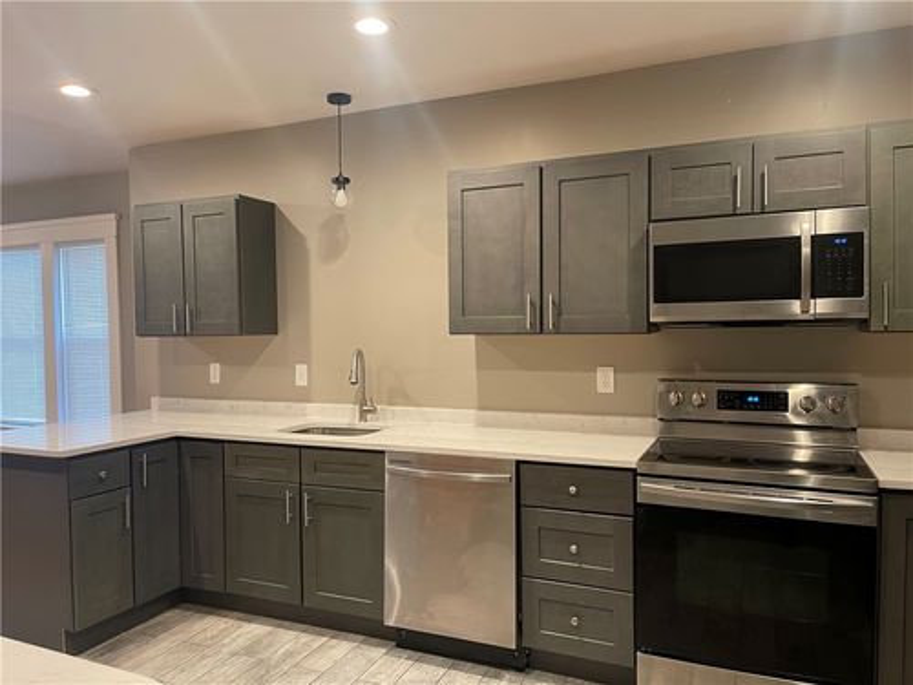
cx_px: 456
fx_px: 686
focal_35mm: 26
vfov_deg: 53.1
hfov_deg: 67.3
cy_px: 342
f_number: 1.6
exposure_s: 1/60
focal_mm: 5.1
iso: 200
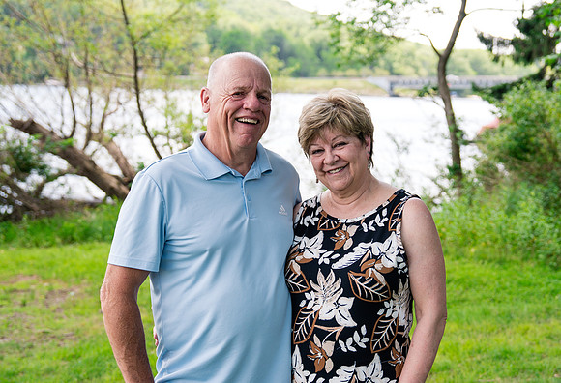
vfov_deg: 25.1
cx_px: 335
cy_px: 216
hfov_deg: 36.1
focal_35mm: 55
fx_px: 858
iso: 100
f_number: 2.8
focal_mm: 36
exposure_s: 1/250
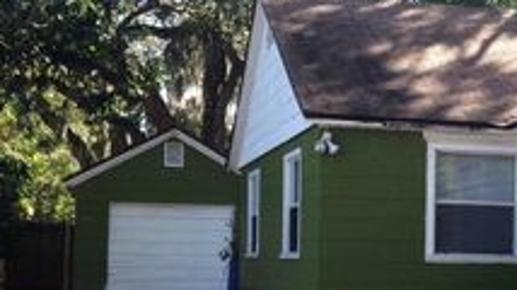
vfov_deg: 14.3
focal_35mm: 84
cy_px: 228
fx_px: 1151
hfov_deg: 24.4
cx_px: 488
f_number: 2.4
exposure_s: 1/189
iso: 50
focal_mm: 4.12
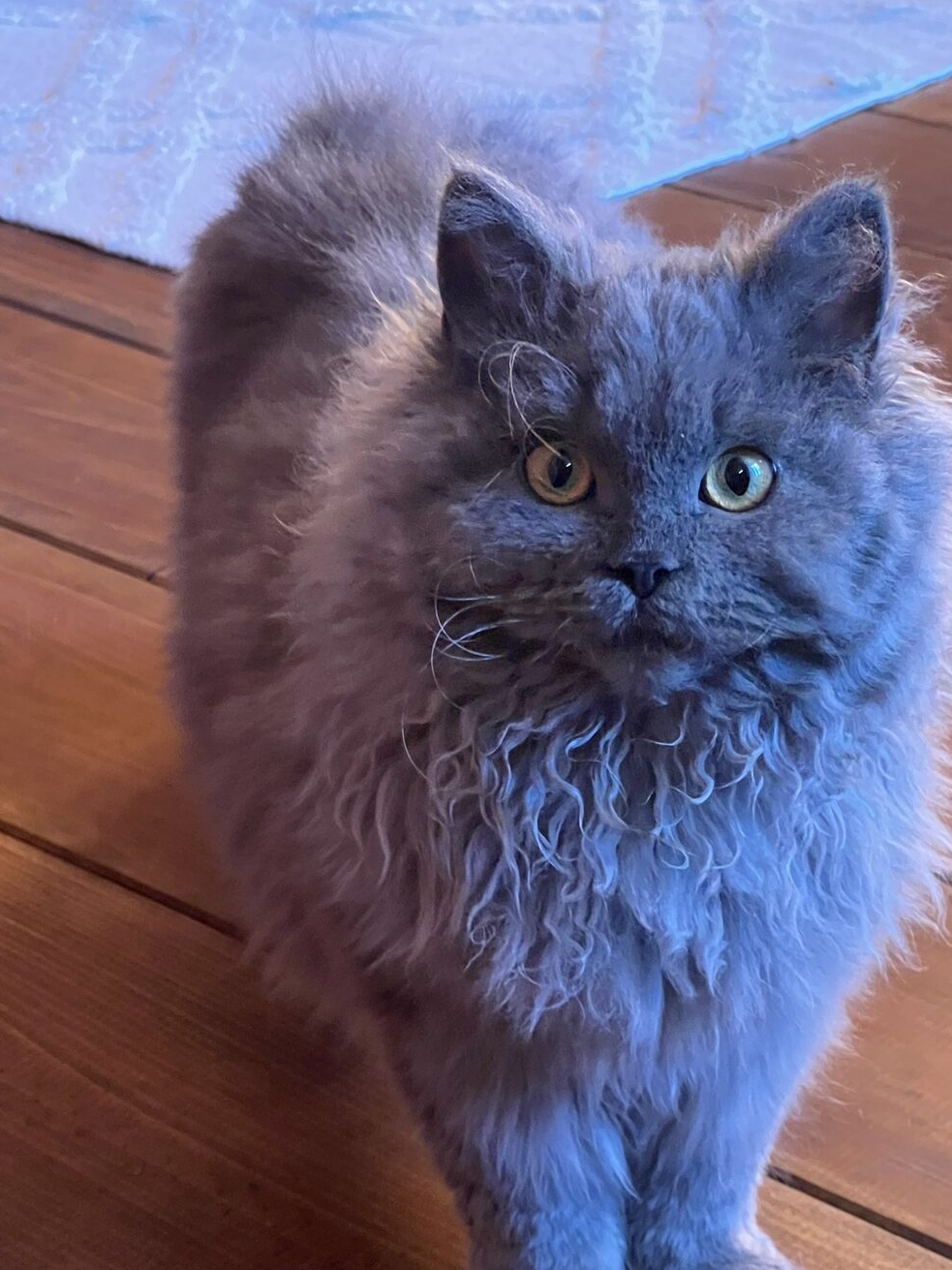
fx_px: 3447
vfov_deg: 20.9
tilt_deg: -25.7
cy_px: 737
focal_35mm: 94
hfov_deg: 15.7
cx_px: 556
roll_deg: -0.9
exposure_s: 1/51
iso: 800
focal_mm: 9
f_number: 2.8
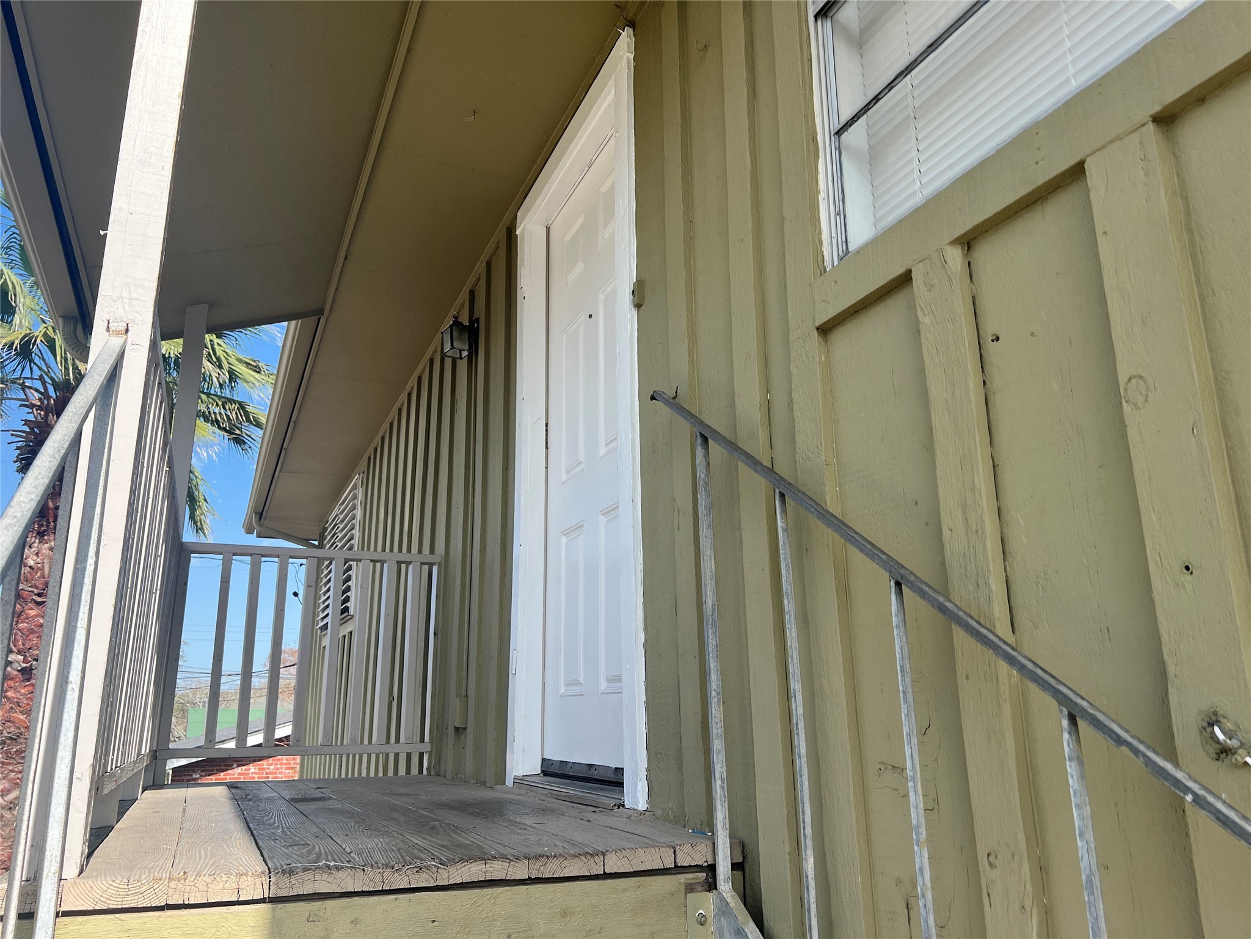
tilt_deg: +15.4
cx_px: 626
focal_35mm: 26
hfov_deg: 67.3
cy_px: 470
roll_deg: +0.3
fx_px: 940
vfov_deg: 53.1
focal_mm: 5.7
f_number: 1.5
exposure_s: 1/1779
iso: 50
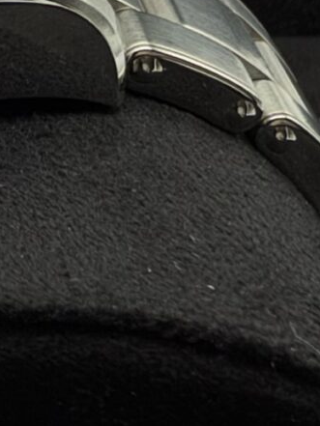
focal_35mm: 145
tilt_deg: -20.7
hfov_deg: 9.7
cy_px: 51
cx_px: -266
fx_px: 1786
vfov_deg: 13.5
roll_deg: -0.2
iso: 40
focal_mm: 2.22
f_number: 2.2
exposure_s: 1/168
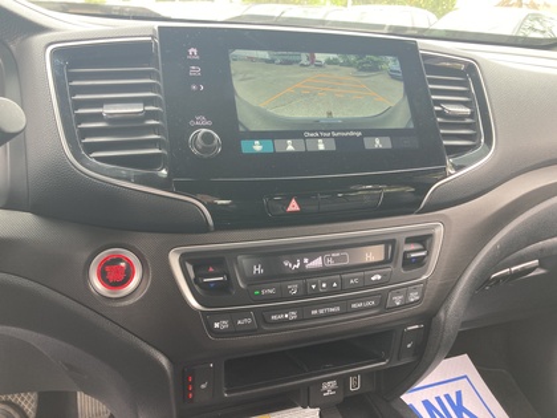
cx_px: 278
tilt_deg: -22.8
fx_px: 451
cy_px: 209
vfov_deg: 49.7
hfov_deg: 63.4
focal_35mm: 28
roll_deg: -4.7
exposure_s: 1/68
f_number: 1.8
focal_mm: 3.99
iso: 64
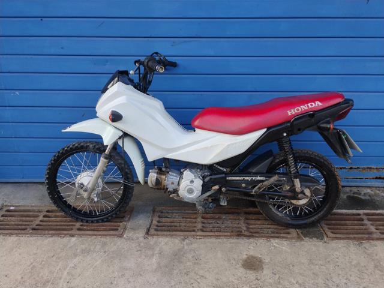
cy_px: 144
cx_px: 192
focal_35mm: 28
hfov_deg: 63.4
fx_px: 311
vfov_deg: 49.7
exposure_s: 1/120
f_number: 1.8
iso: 164
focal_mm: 4.26
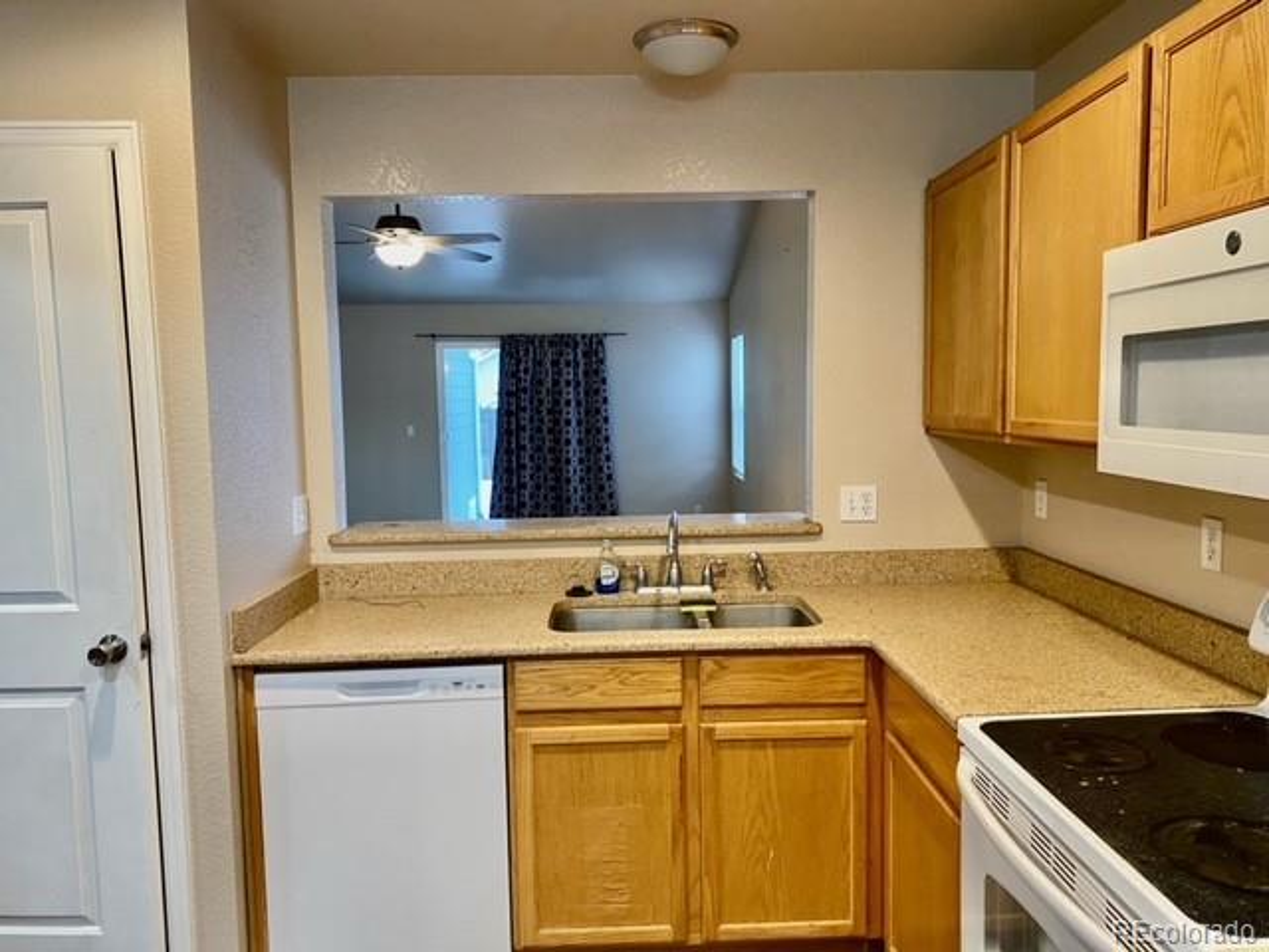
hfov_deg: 67.3
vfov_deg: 53.1
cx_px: 634
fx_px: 953
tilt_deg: -5.0
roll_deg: +0.2
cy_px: 476
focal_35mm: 26
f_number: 1.8
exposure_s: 1/60
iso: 160
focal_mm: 4.25
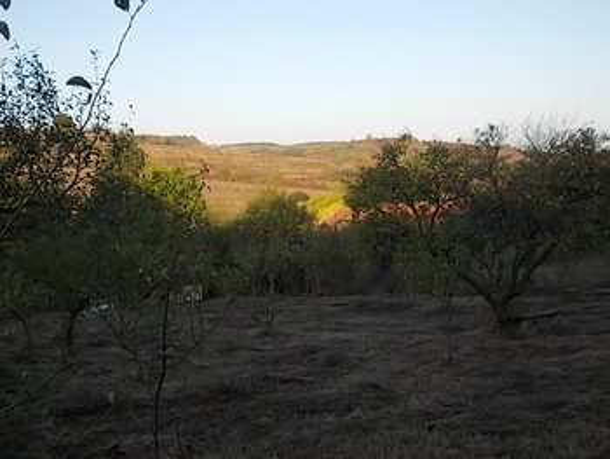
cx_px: 305
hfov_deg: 43.8
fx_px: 758
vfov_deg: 33.6
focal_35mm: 43
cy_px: 230
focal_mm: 6.1
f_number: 3.3
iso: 80
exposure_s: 1/250
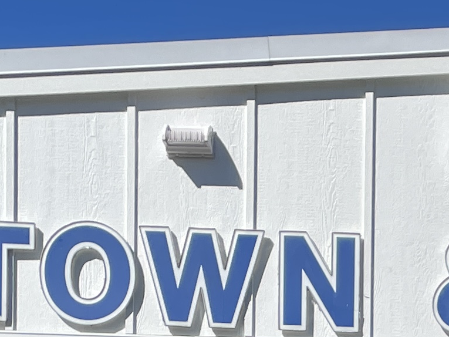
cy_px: 696
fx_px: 1777
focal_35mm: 137
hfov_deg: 14.0
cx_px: 516
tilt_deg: -1.2
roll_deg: +0.0
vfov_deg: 10.0
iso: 32
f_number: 1.6
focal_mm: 4.2
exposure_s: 1/4292
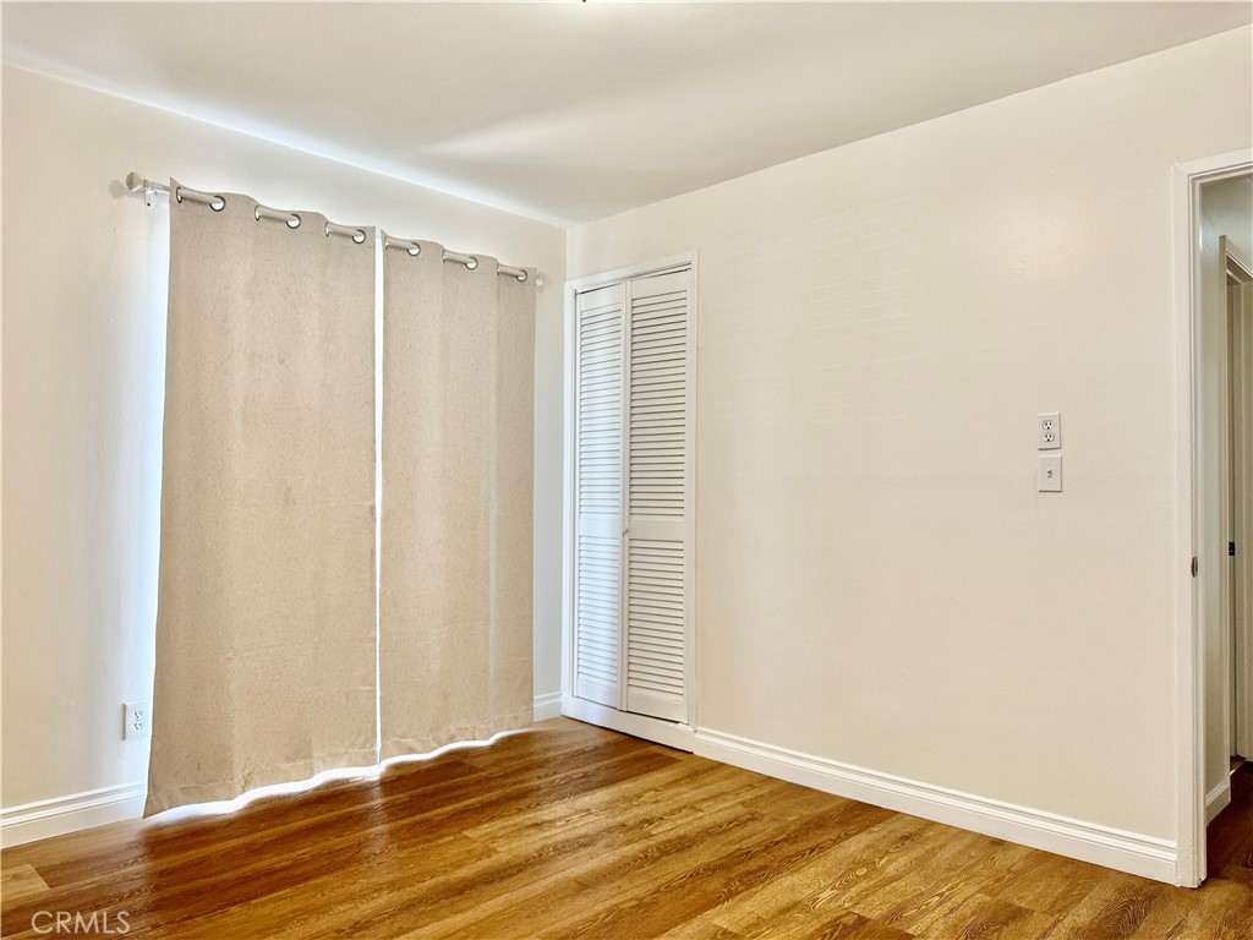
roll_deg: -0.5
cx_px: 626
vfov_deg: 56.8
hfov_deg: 71.6
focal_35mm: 24
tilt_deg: +0.7
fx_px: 869
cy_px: 470
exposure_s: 1/120
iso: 125
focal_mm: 6.76
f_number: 1.78
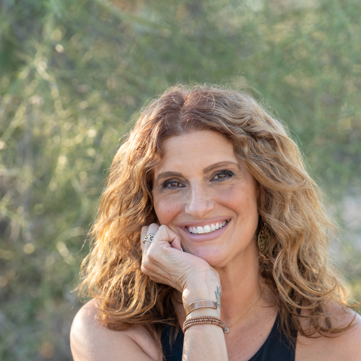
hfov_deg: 5.4
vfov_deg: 5.4
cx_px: 179
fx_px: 3846
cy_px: 221
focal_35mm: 326
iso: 160
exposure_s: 1/200
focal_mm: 180
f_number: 4
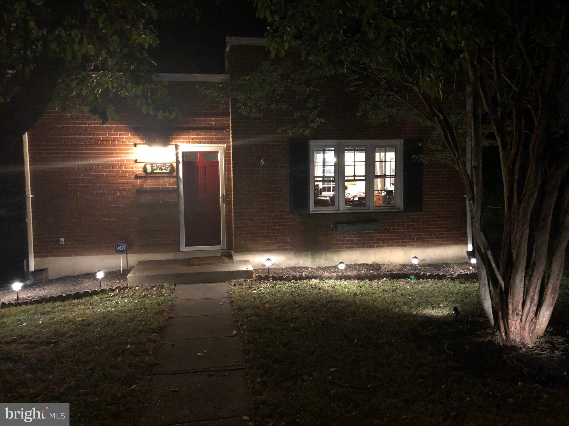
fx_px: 460
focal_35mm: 28
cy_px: 213
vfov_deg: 49.7
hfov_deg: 63.4
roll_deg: +1.9
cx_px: 284
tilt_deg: -4.3
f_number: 1.8
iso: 500
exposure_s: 1/4
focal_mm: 3.99
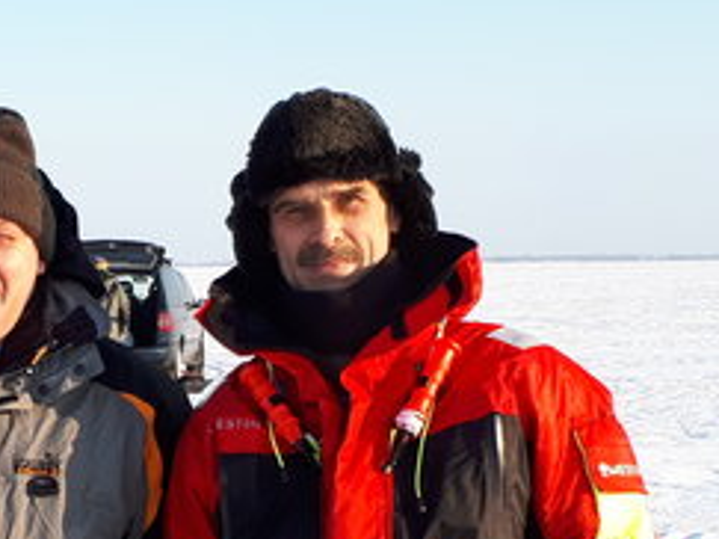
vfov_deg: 16.4
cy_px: 477
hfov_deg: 21.2
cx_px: -9
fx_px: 1848
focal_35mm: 89
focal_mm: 3.6
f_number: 1.9
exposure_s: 1/540
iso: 40
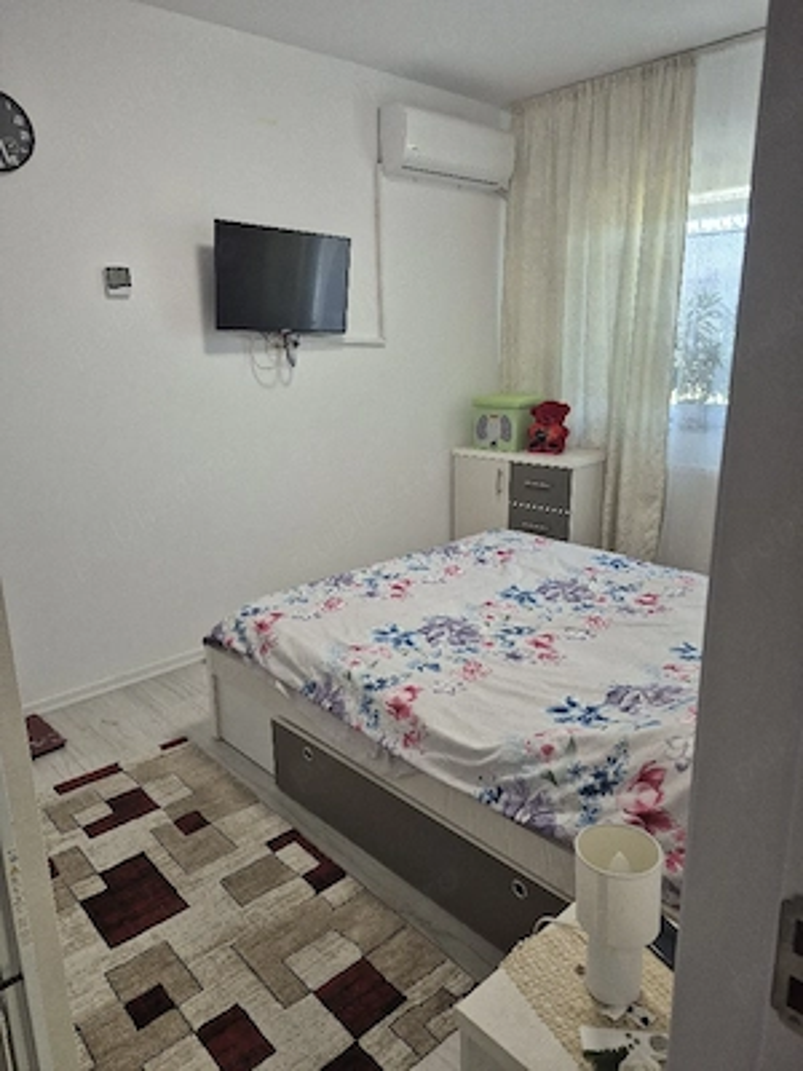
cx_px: 402
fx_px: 711
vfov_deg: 73.9
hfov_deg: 58.9
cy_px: 536
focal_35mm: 23
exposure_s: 1/100
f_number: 1.8
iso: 200
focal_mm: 5.4
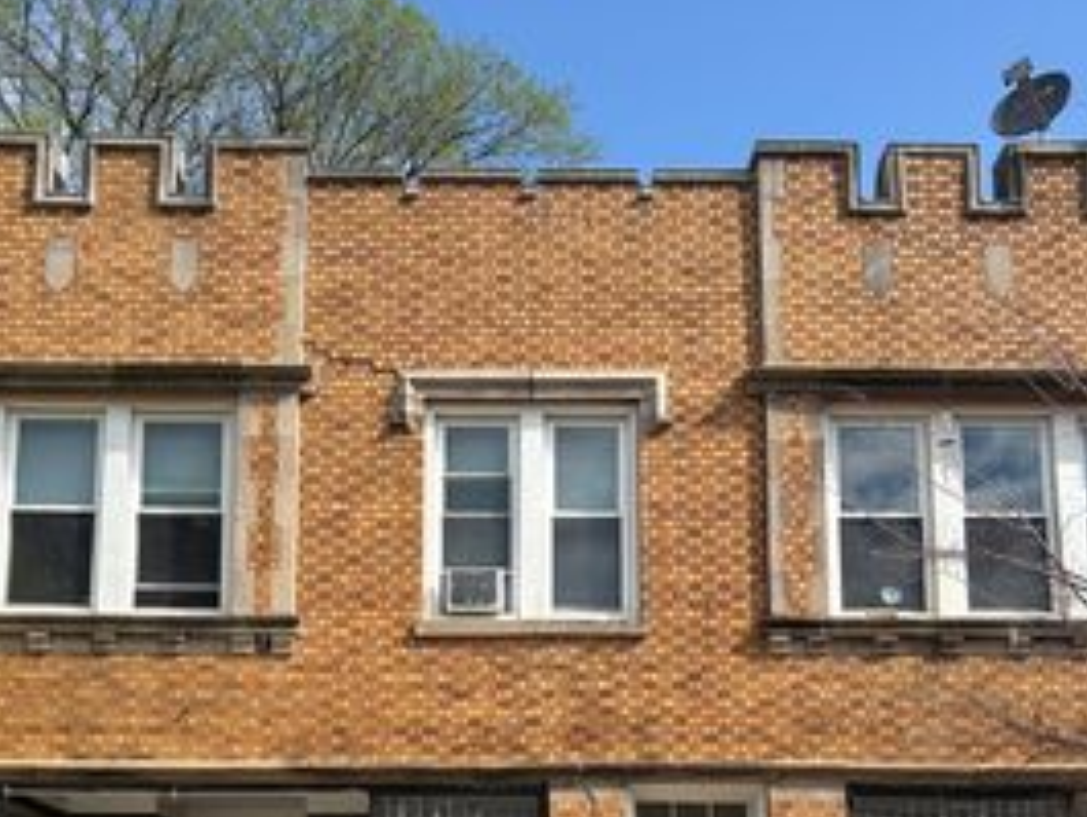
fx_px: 1539
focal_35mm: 49
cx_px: 546
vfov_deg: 28.8
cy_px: 700
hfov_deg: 38.9
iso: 50
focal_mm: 5.96
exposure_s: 1/2865
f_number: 1.6
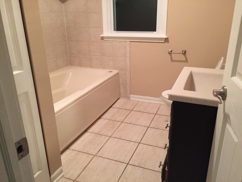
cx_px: 121
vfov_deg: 48.2
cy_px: 91
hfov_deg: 61.7
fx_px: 203
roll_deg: +1.0
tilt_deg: -21.3
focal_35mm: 29
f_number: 2.2
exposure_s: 1/15
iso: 320
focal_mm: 4.15
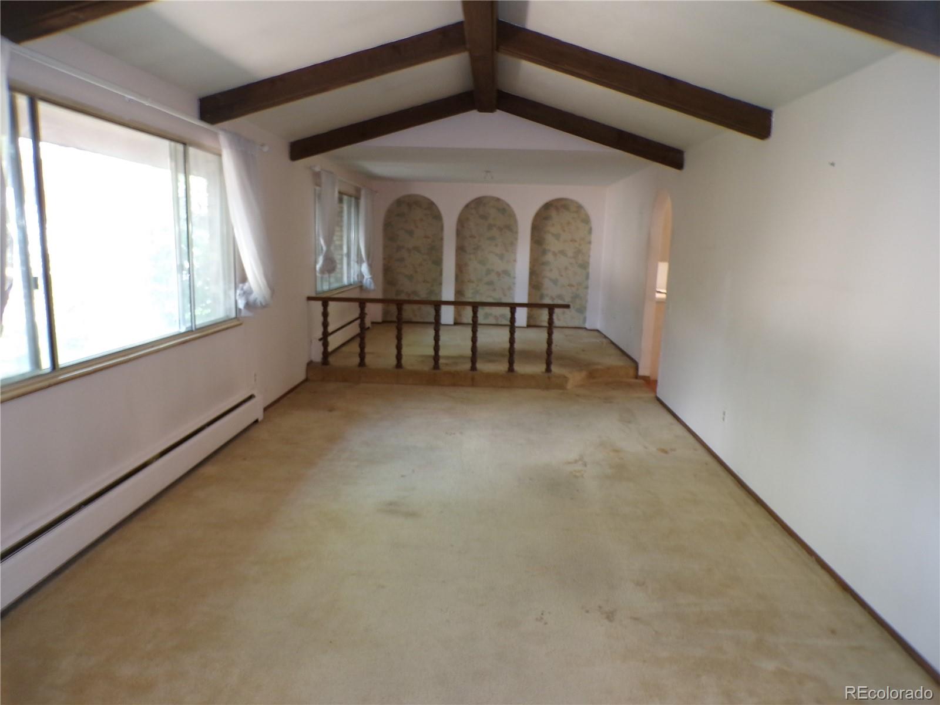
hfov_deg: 71.6
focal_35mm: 24
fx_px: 652
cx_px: 470
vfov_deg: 56.8
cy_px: 352
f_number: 3
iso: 256
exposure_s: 1/17
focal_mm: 4.3
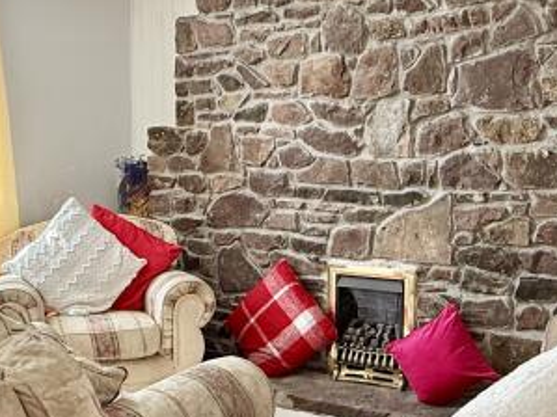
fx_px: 772
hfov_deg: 39.5
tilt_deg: -6.8
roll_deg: -0.5
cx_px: 224
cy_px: 249
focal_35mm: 48
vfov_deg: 30.2
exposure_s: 1/99
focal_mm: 2.22
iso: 125
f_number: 2.2
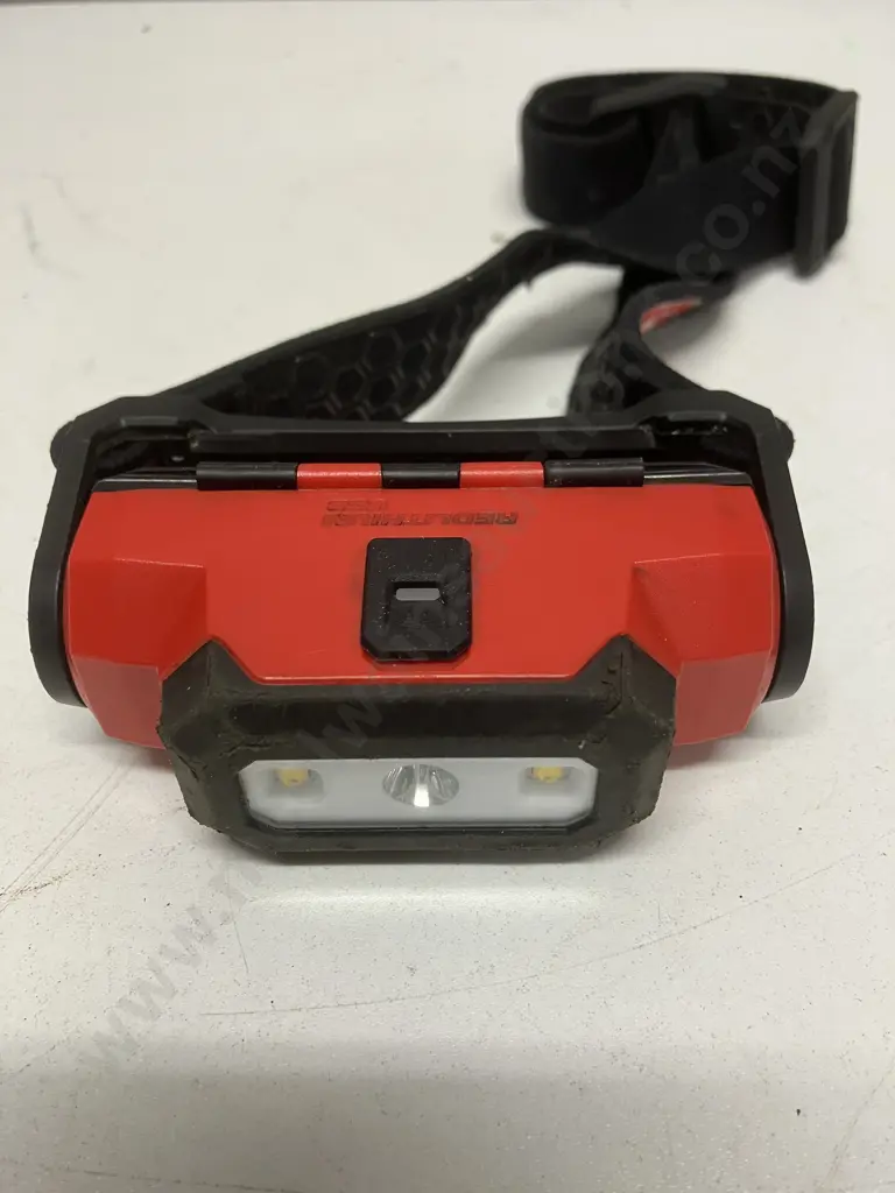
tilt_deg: -43.0
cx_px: 448
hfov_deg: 49.7
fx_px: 965
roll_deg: +0.2
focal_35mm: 28
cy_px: 596
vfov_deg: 63.4
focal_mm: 3.99
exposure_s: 1/50
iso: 64
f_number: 1.8
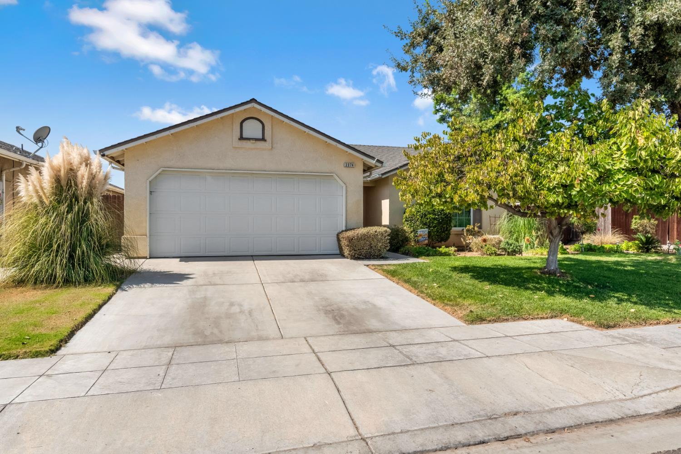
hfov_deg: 78.6
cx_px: 340
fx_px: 416
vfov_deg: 57.2
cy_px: 227
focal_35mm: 22
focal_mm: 22
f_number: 7.1
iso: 640
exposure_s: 1/1600
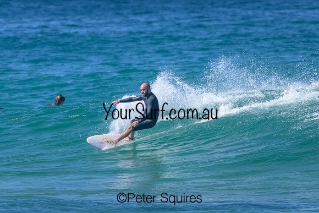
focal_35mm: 750
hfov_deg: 2.7
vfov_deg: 1.8
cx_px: 160
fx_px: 6647
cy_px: 106
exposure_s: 1/2000
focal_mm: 750
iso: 1400
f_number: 11
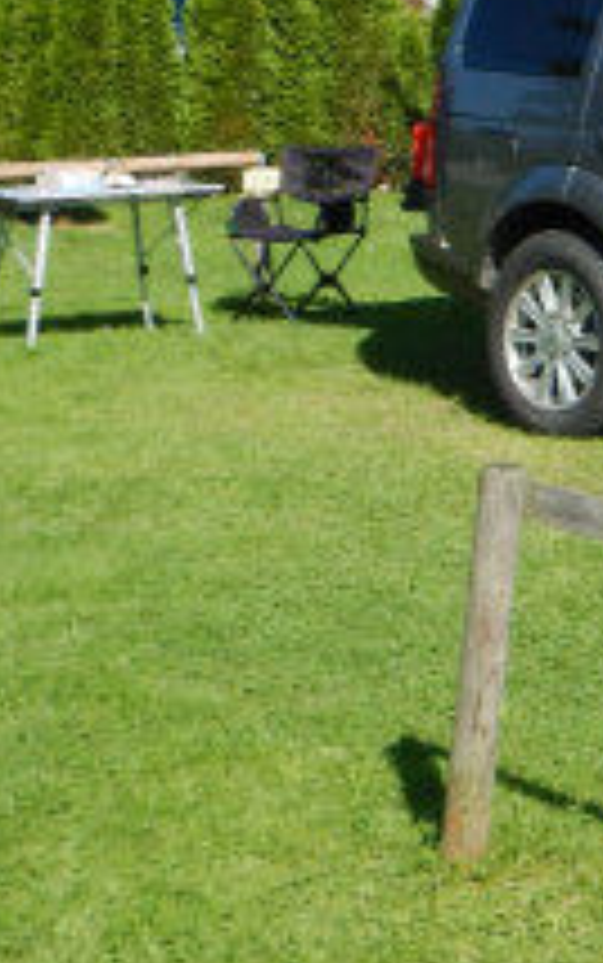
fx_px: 2495
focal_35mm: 95
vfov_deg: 21.1
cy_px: -18
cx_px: 1066
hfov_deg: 12.6
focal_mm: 4.3
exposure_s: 1/1500
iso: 125
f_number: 2.8
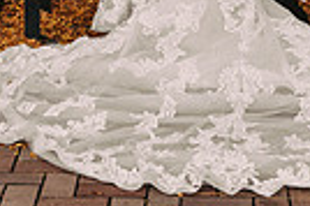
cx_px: 220
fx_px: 1565
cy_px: -223
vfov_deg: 7.2
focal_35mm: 182
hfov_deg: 11.3
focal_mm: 42
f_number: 3.2
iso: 640
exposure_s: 1/800
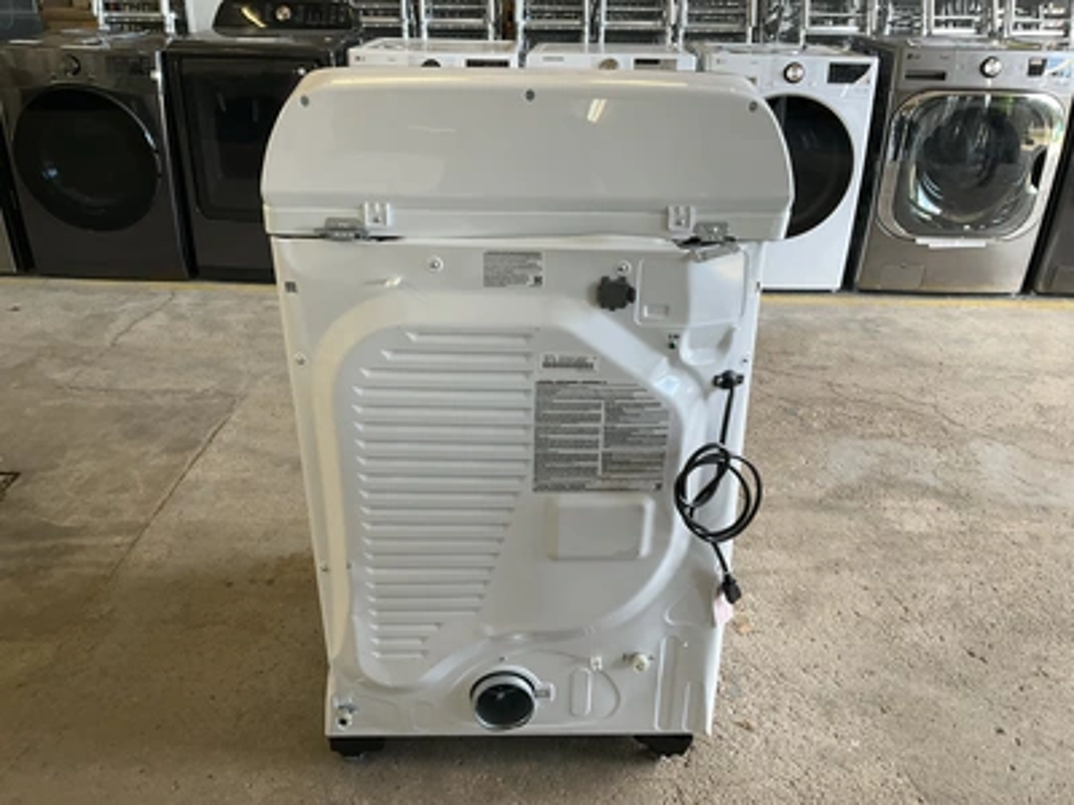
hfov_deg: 61.7
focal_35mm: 29
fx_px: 900
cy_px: 402
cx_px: 537
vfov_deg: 48.2
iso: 50
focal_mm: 3
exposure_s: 1/60
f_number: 1.8
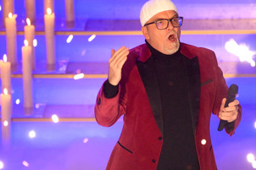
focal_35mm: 746
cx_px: 152
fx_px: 5302
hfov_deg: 2.8
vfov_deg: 1.8
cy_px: 115
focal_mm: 500
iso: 12800
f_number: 5.6
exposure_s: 1/400
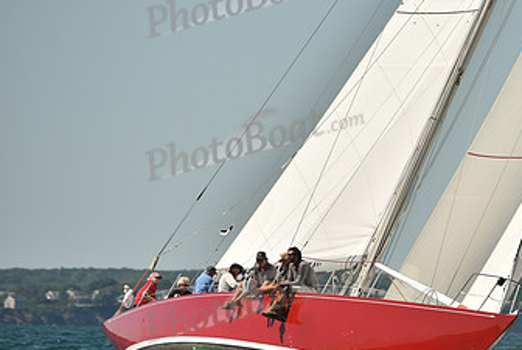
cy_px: 200
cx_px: 446
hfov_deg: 3.1
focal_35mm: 655
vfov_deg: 2.1
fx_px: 9510
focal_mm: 380
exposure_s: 1/1600
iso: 250
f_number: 7.1
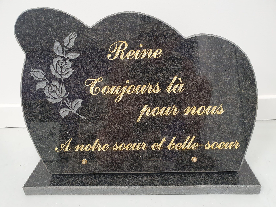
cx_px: 138
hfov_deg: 67.3
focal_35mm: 26
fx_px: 207
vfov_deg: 53.1
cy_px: 104
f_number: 2.4
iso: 200
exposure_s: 1/50
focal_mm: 4.32
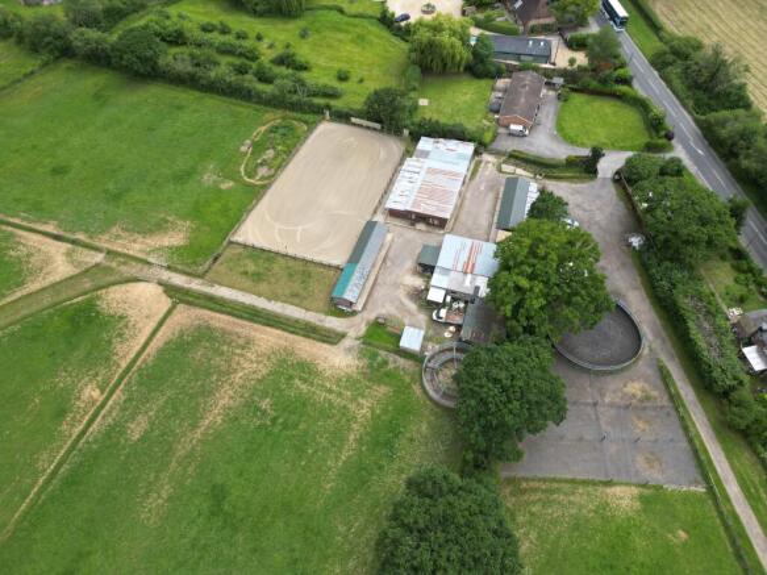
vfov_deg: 56.8
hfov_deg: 71.6
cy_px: 288
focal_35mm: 24
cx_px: 384
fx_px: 532
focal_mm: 6.72
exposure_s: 1/1000
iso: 110
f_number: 1.7
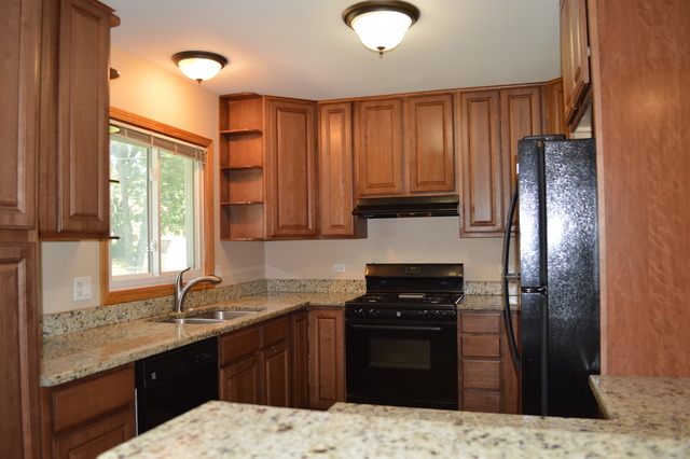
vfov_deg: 47.9
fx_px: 517
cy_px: 230
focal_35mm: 27
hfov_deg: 67.4
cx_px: 345
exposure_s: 1/60
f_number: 3.5
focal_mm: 18
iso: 450
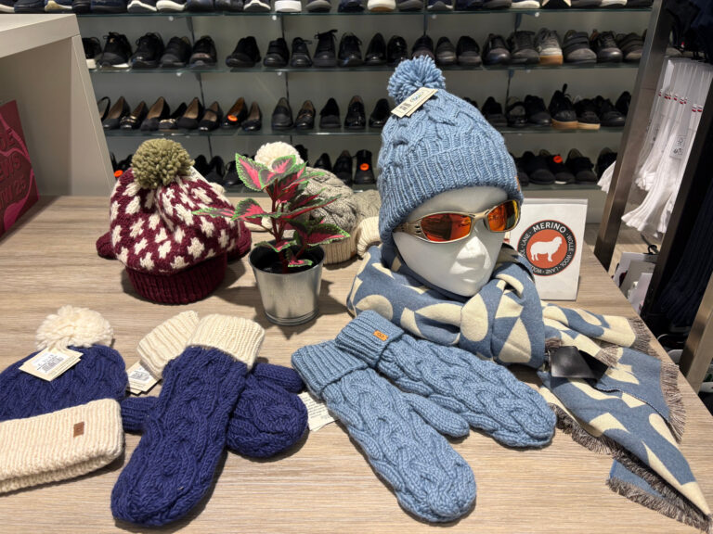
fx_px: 536
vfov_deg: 53.1
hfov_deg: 67.3
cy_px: 267
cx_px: 356
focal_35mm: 26
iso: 80
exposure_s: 1/100
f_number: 1.6
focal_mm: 5.96
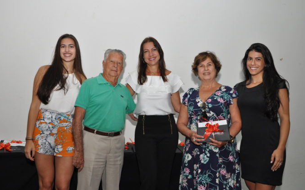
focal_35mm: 35
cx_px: 150
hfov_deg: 55.3
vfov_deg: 36.3
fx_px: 291
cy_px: 97
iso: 500
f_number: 6.3
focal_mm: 22
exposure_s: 1/80
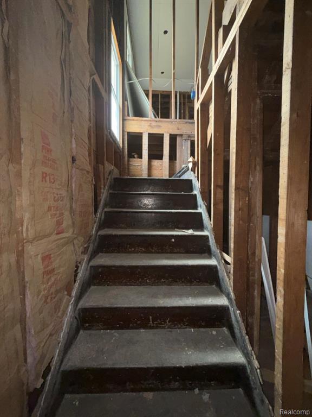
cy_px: 208
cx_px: 156
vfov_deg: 102.1
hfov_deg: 85.7
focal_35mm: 14
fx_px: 168
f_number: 2.2
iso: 80
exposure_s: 1/76
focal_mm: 2.22
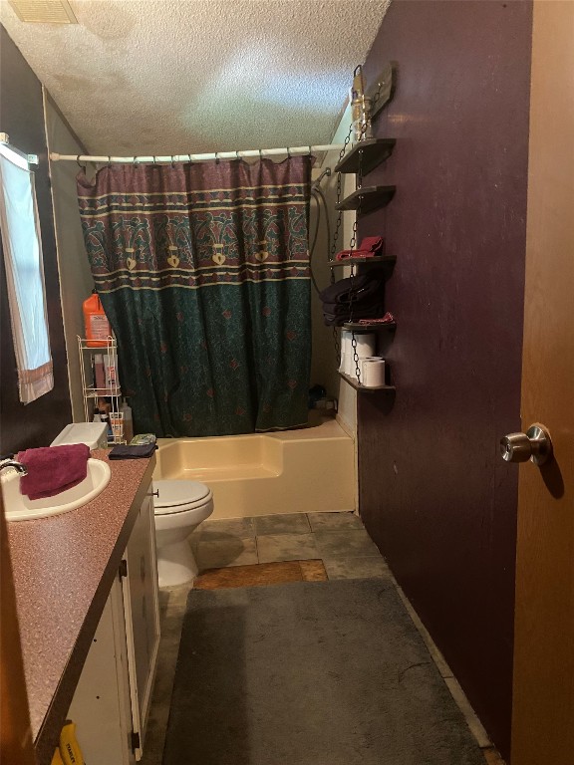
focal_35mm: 26
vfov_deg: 67.3
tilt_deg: -7.8
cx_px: 287
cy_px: 382
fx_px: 575
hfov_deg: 53.1
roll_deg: +2.1
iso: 800
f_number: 1.8
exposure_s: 1/24
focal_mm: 4.25
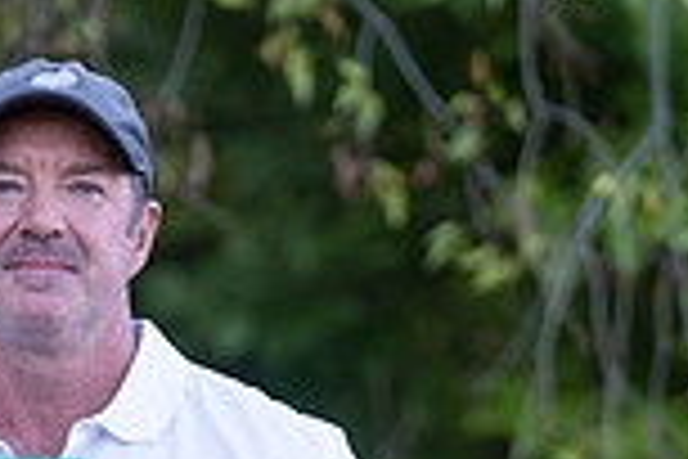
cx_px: -135
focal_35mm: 466
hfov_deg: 4.4
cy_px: 673
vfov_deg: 2.9
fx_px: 8905
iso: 250
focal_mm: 123
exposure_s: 1/320
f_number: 2.8
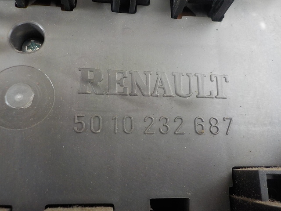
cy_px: 106
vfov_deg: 46.8
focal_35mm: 30
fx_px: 244
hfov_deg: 60.0
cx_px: 140
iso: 320
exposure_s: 1/30
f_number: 3.3
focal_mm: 4.1
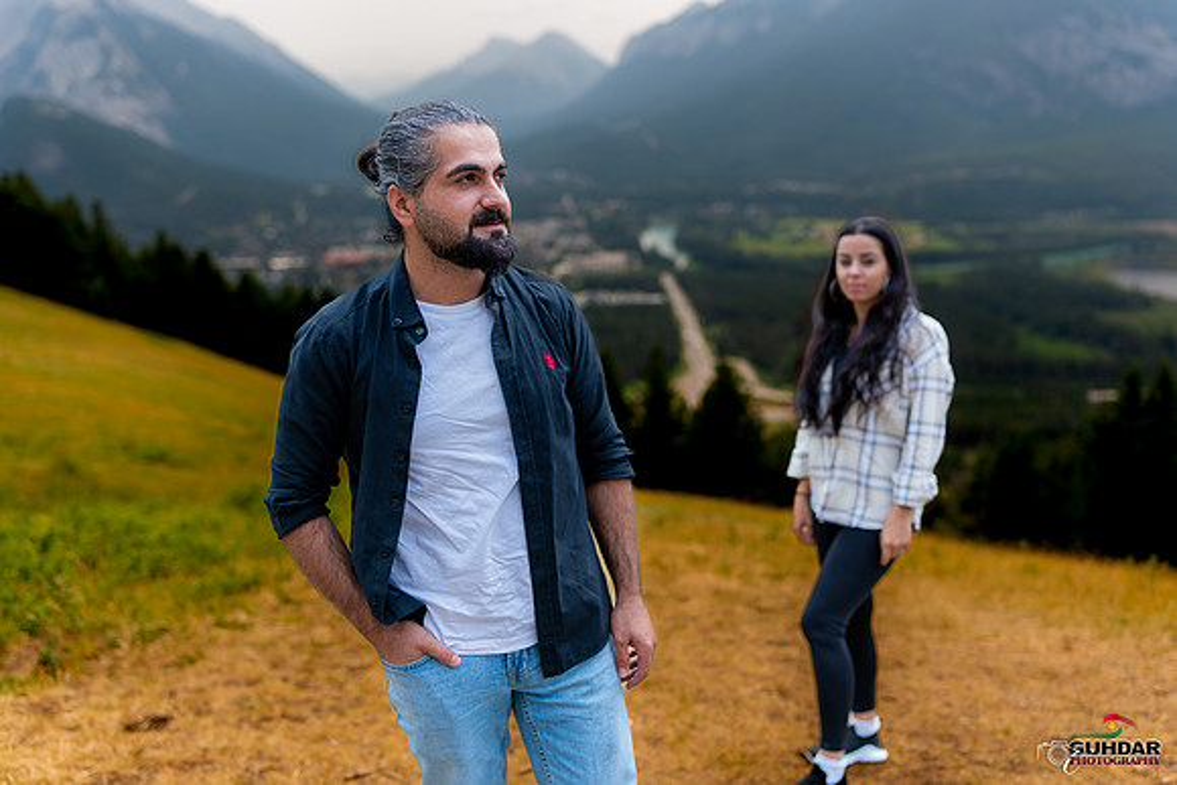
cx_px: 588
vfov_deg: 37.9
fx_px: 1145
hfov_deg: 54.4
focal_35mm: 35
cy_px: 392
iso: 200
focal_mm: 35
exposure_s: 1/5000
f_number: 2
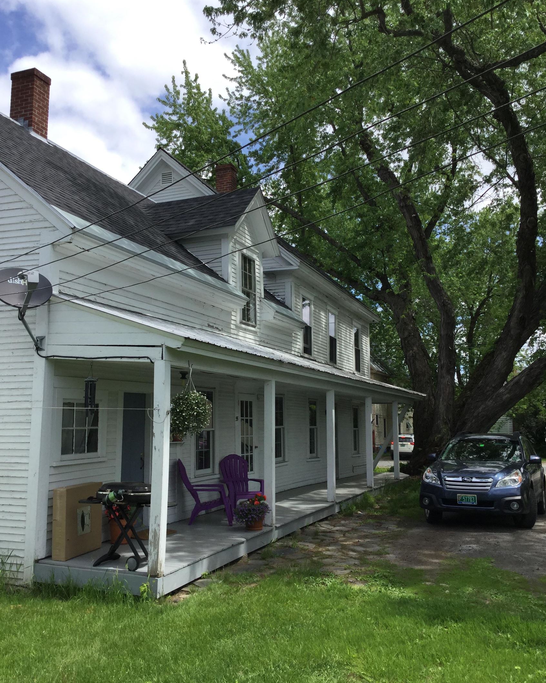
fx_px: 667
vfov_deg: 54.2
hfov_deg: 44.5
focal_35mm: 33
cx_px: 268
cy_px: 344
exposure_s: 1/867
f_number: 2.4
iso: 25
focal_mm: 3.3
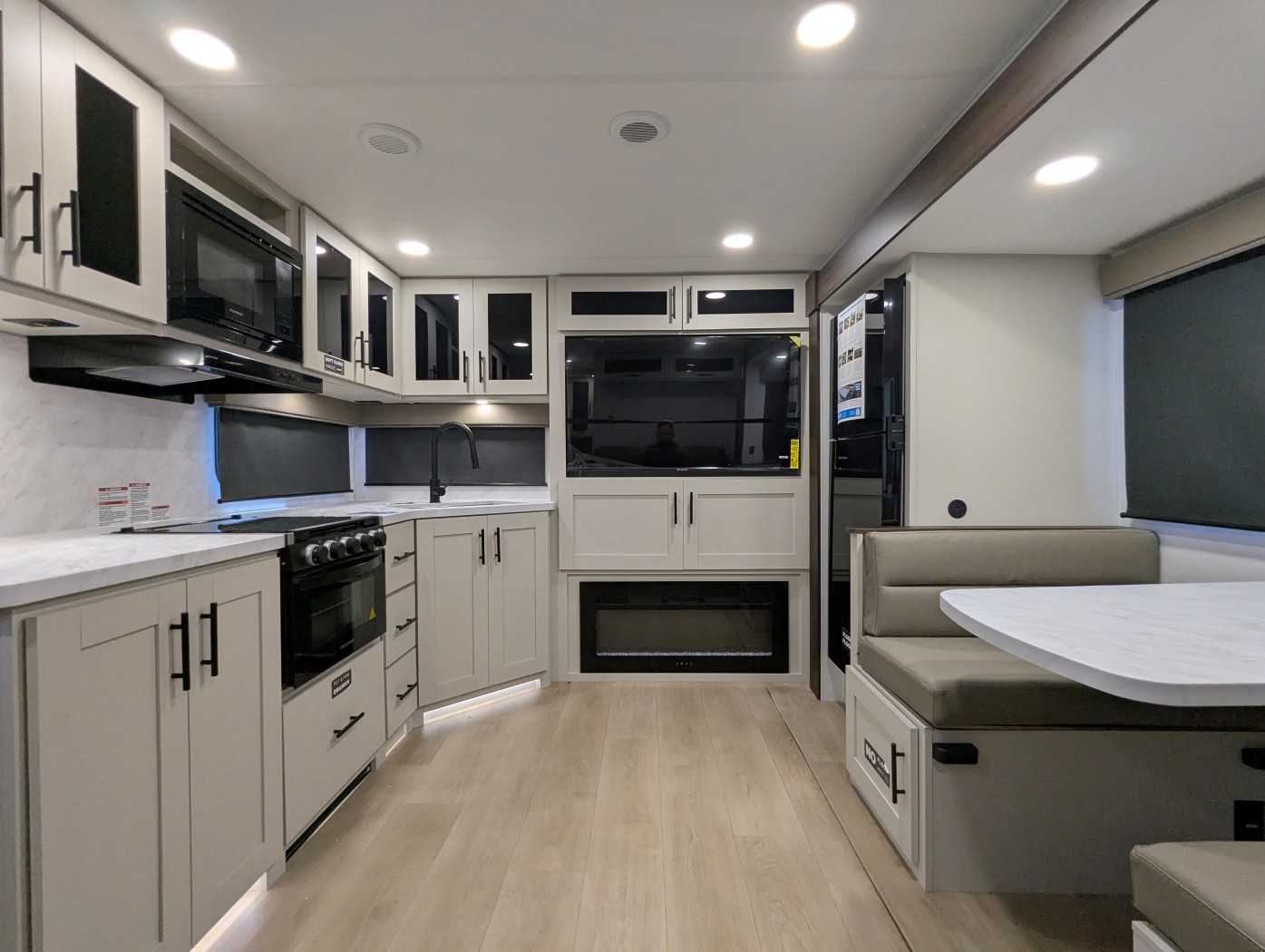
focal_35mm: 16
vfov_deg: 78.2
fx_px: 585
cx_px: 632
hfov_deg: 94.4
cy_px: 476
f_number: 2.2
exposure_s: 1/131
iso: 228
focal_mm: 2.35
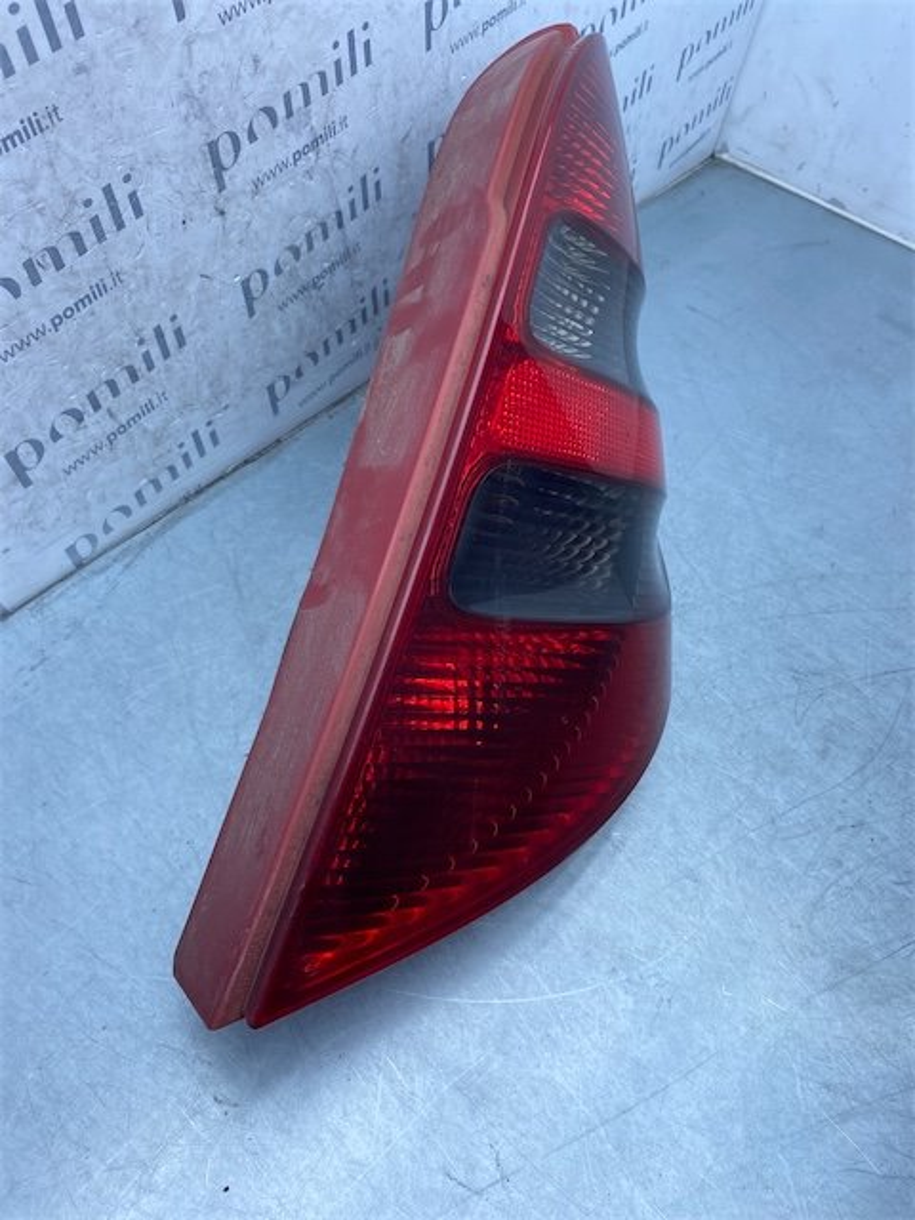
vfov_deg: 67.3
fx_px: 916
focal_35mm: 26
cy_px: 610
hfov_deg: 53.1
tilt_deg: -51.6
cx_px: 458
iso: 32
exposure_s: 1/669
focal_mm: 4.25
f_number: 1.8
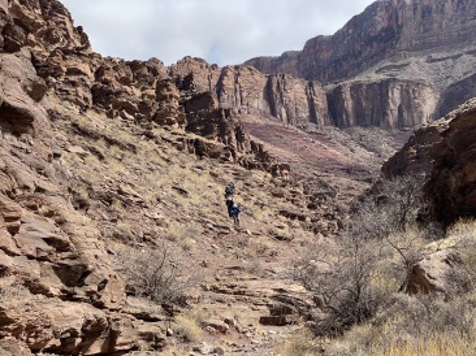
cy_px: 178
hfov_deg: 36.8
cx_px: 238
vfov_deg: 28.0
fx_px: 715
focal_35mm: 52
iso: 20
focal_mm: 6
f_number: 2
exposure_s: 1/1653
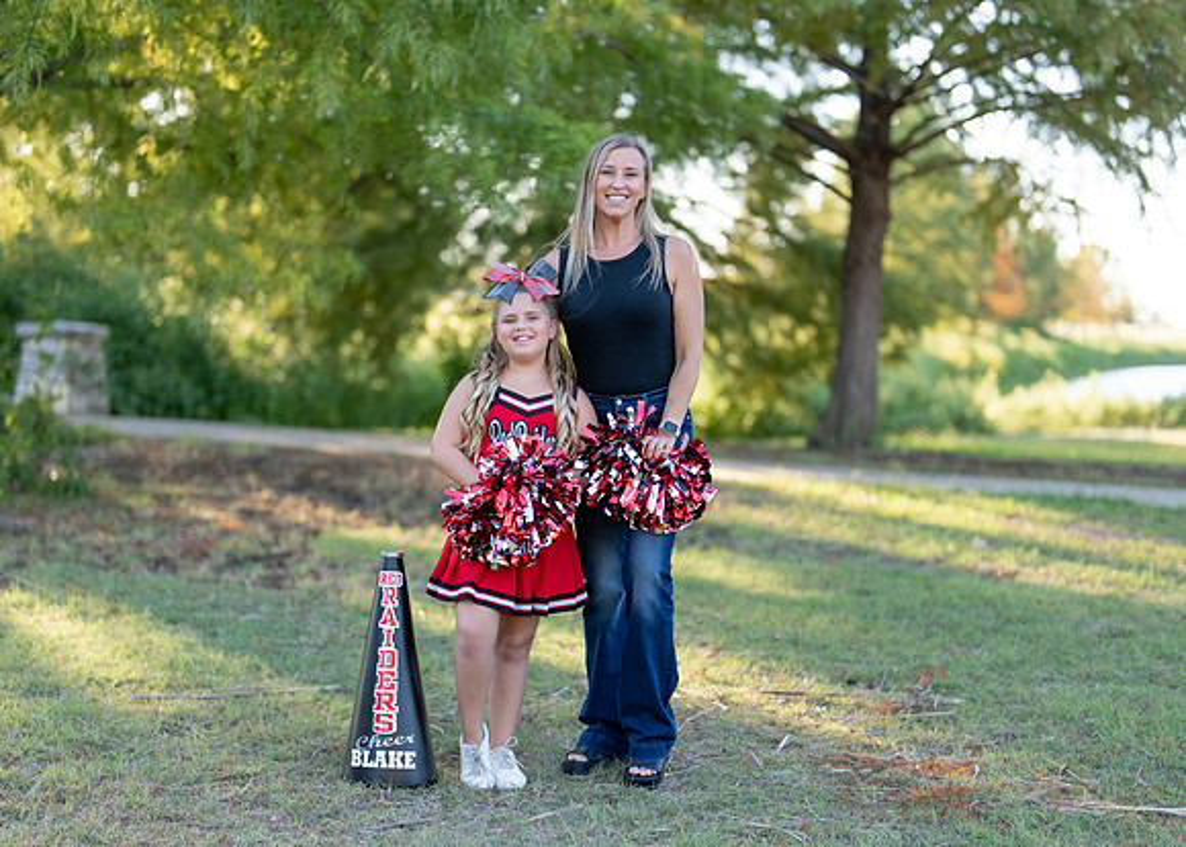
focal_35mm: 60
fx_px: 2011
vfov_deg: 23.8
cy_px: 477
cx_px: 564
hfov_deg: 32.8
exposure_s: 1/800
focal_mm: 50
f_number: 1.2
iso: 100
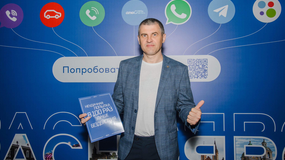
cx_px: 143
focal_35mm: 38
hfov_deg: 52.8
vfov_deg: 31.1
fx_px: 287
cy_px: 65
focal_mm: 24
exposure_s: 1/160
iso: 125
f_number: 4.5
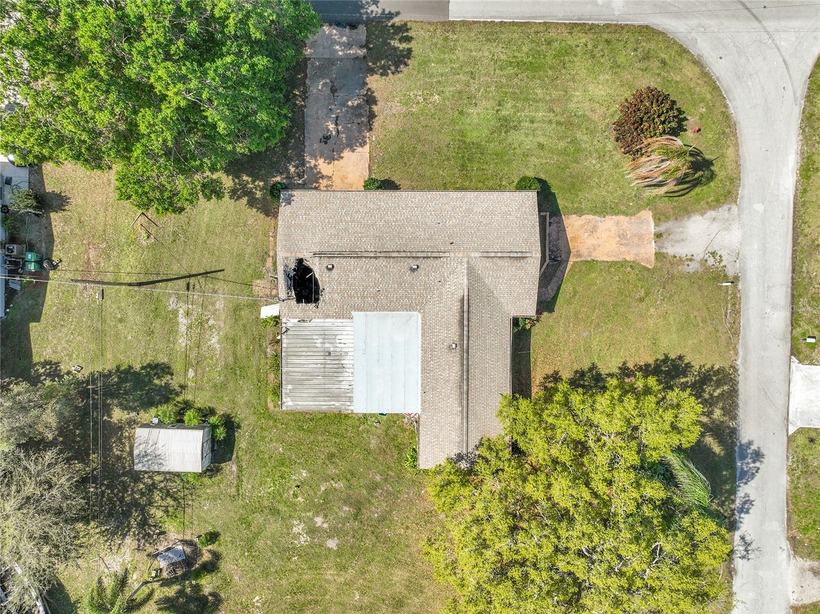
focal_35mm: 24
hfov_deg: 71.6
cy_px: 307
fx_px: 568
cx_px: 410
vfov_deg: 56.8
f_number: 2.8
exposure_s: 1/1600
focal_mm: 12.29
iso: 100
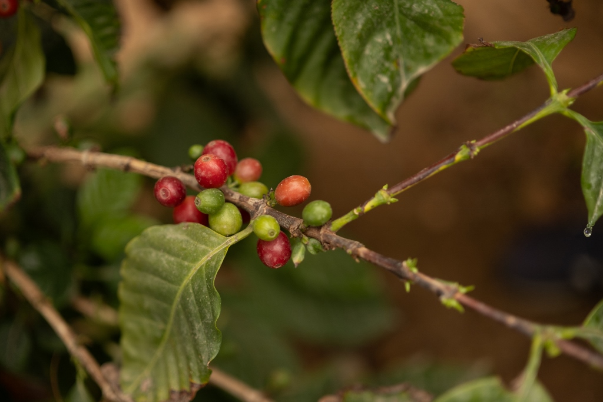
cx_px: 302
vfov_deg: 27.0
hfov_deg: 39.6
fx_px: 838
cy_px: 201
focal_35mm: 50
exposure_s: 1/800
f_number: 1.4
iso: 250
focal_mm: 33
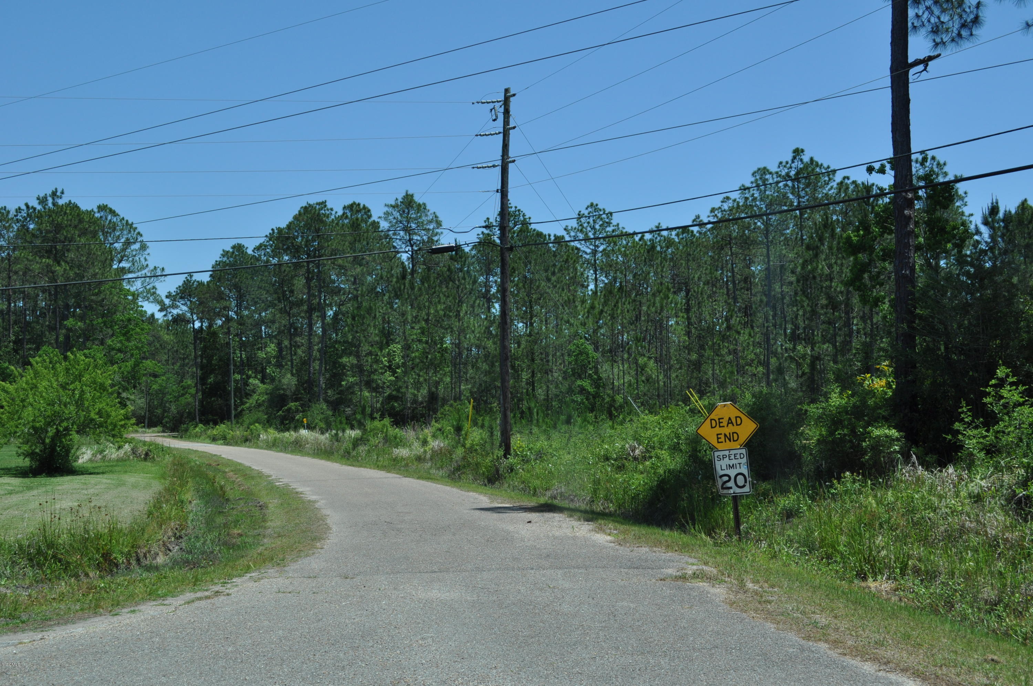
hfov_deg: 46.5
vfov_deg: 31.8
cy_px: 343
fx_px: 1204
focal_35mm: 42
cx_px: 516
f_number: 9
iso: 200
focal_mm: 28
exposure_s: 1/320
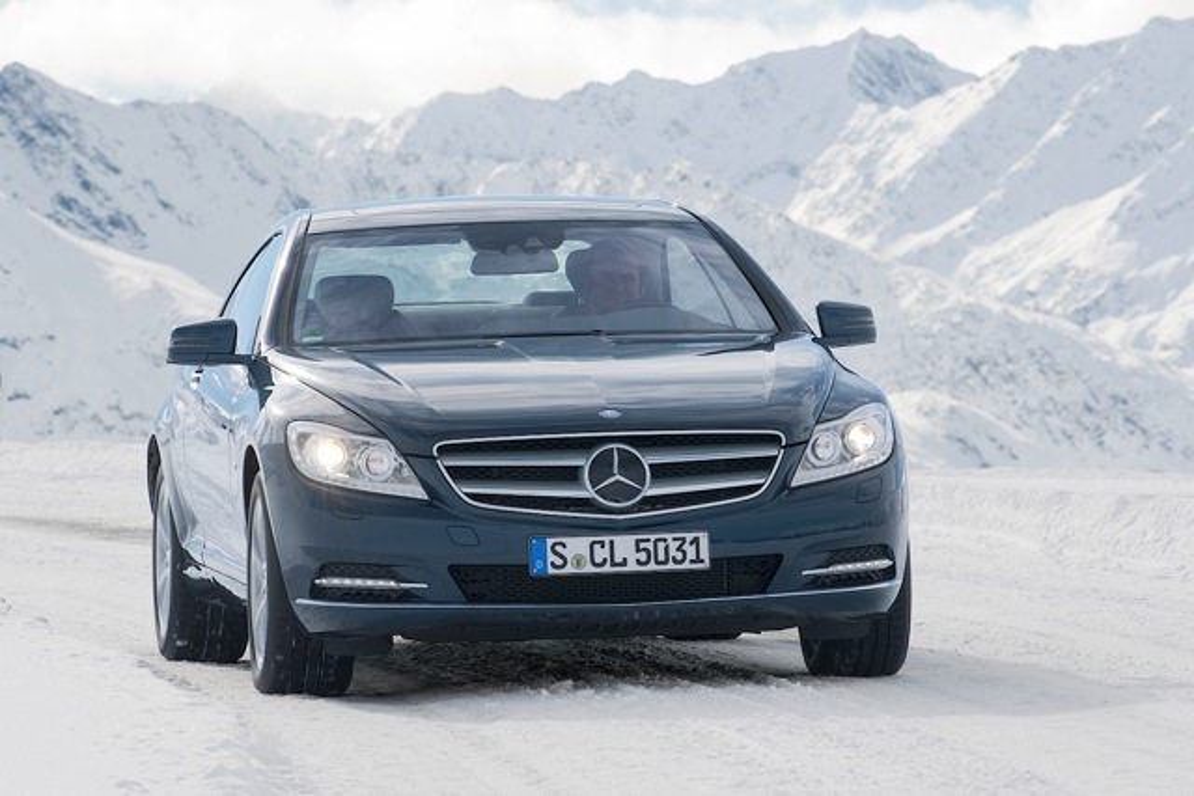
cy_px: 398
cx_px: 597
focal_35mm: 300
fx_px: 9952
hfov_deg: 6.9
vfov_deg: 4.6
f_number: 18
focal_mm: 300
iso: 100
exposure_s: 1/80
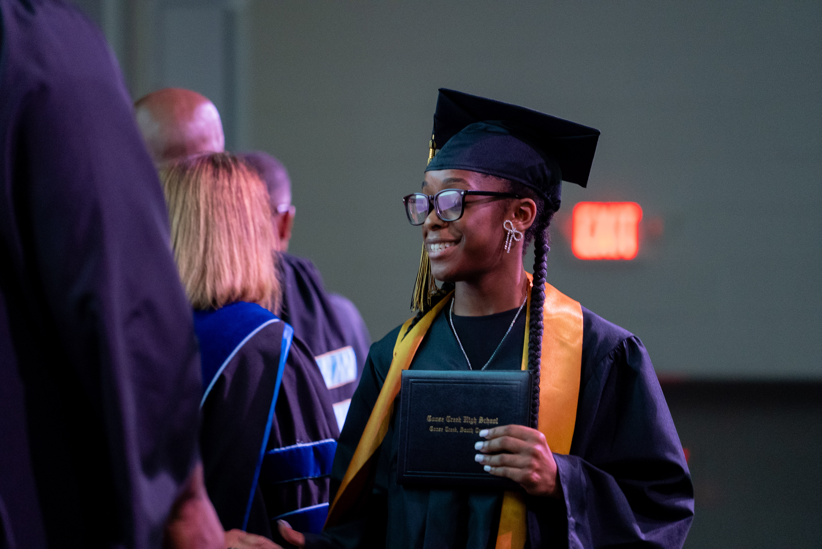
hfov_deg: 10.3
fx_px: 4569
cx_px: 411
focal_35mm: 200
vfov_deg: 6.9
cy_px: 274
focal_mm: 200
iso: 5000
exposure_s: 1/125
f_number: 4
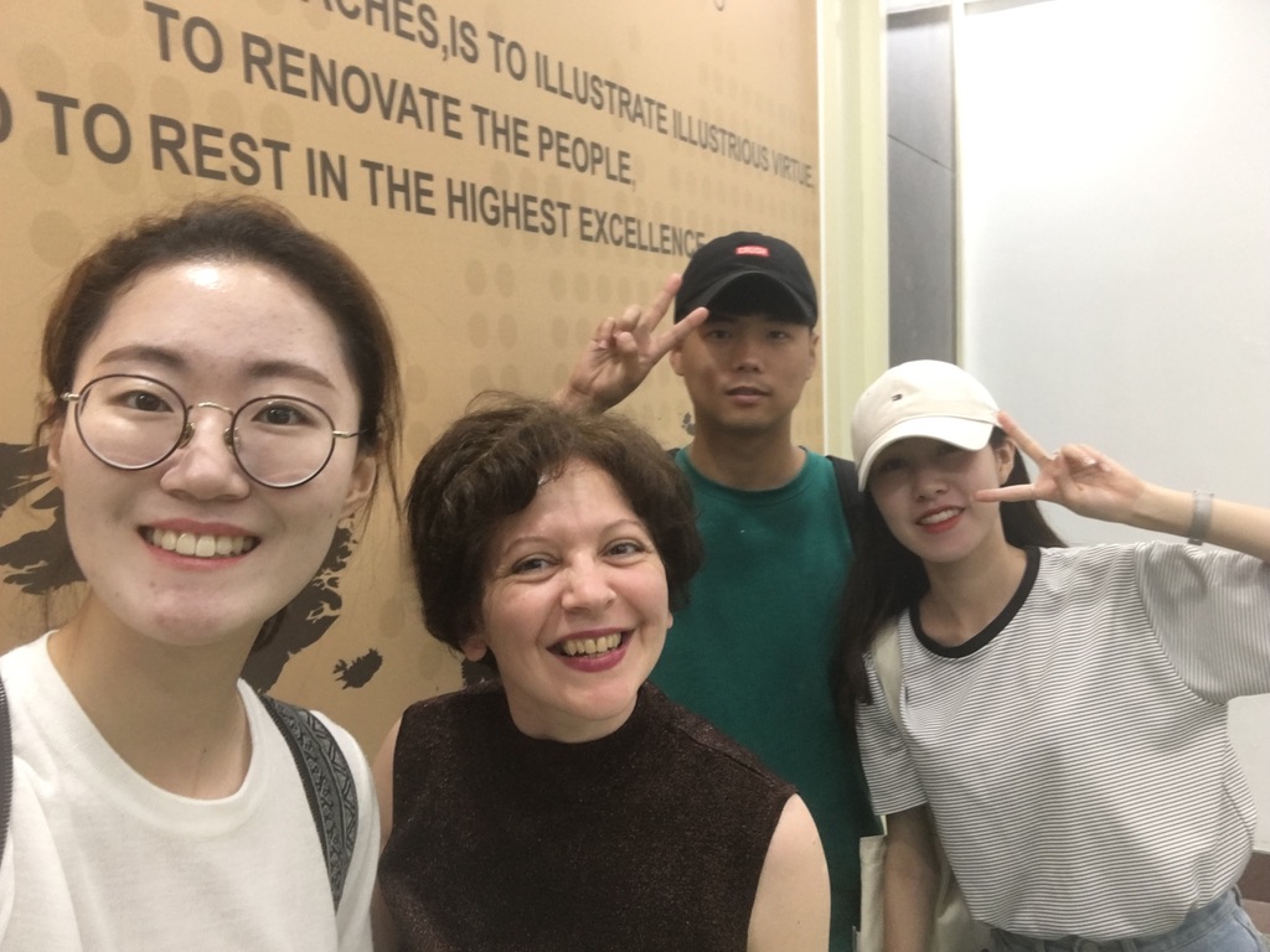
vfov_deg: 45.4
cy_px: 476
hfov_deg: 58.4
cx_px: 635
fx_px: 1137
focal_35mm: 31
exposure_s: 1/17
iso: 40
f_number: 2.2
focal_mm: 2.65
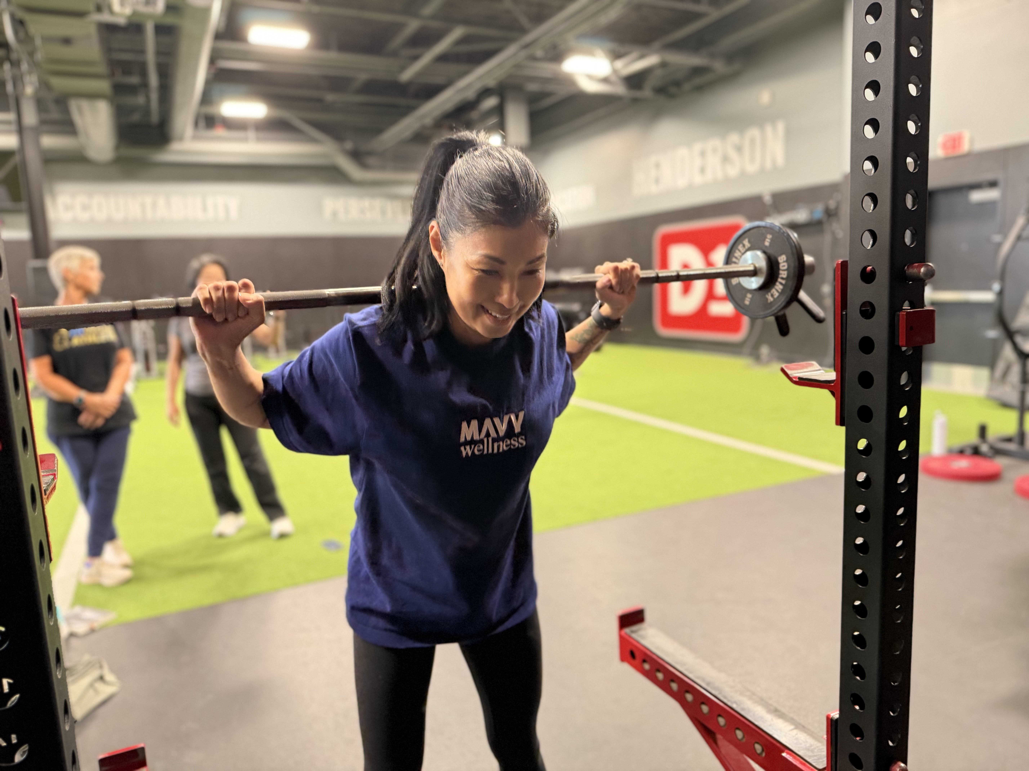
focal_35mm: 24
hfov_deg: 71.6
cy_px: 386
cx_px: 514
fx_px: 713
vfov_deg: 56.8
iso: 400
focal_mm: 6.76
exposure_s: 1/60
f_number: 1.78
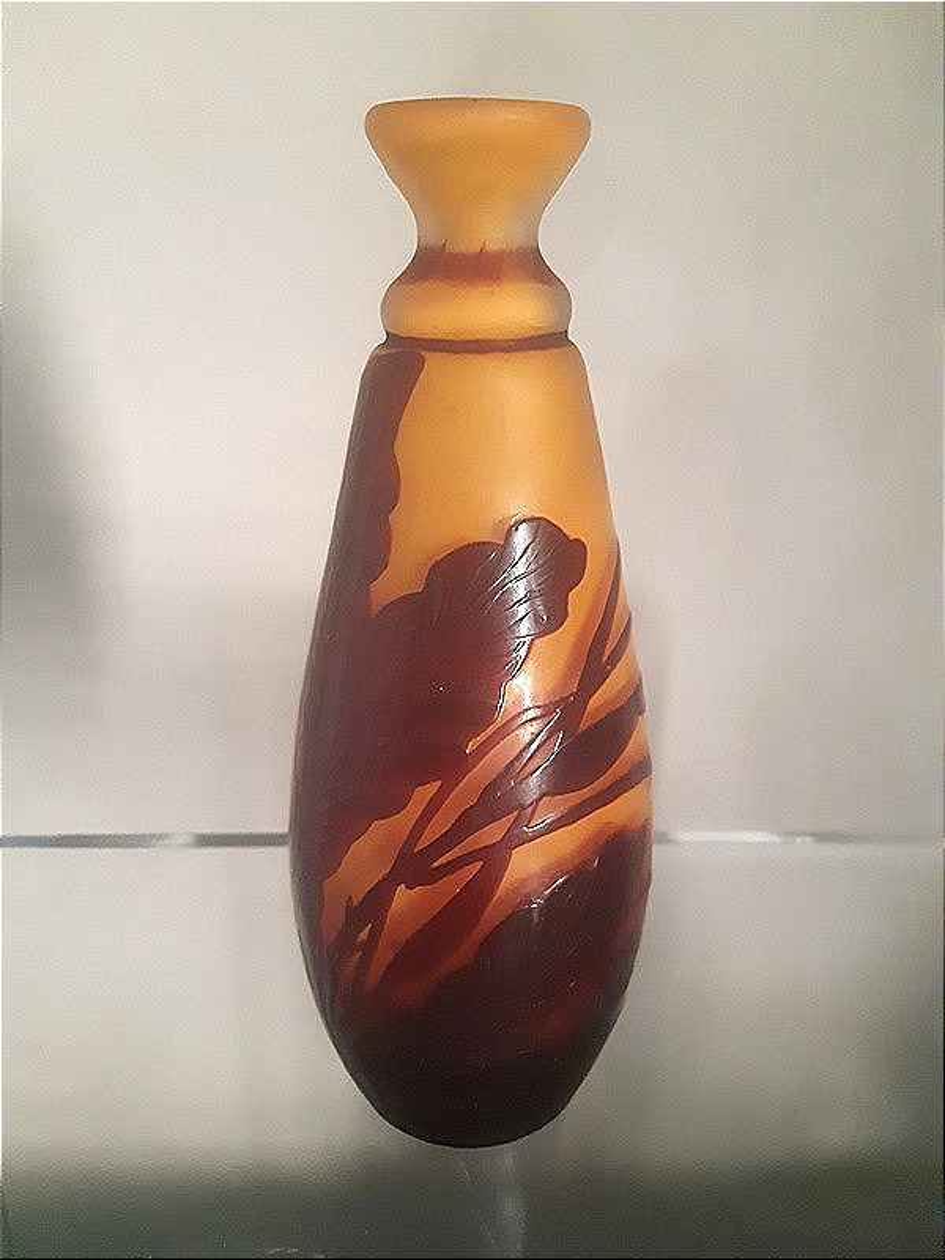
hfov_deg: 53.1
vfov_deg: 67.3
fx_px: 946
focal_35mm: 26
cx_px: 472
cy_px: 630
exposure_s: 1/25
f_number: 1.7
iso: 640
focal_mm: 3.92
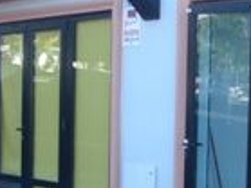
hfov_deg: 17.4
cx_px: 161
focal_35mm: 113
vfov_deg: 13.0
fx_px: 819
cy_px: 155
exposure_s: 1/160
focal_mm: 5.8
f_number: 2.6
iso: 80
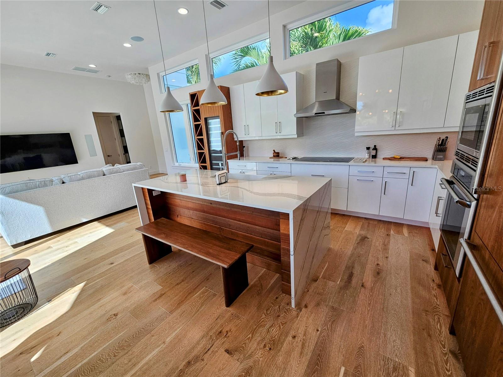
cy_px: 188
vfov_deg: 89.9
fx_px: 189
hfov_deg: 106.2
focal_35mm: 13
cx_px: 252
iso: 50
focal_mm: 2.2
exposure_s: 1/359
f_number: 2.2
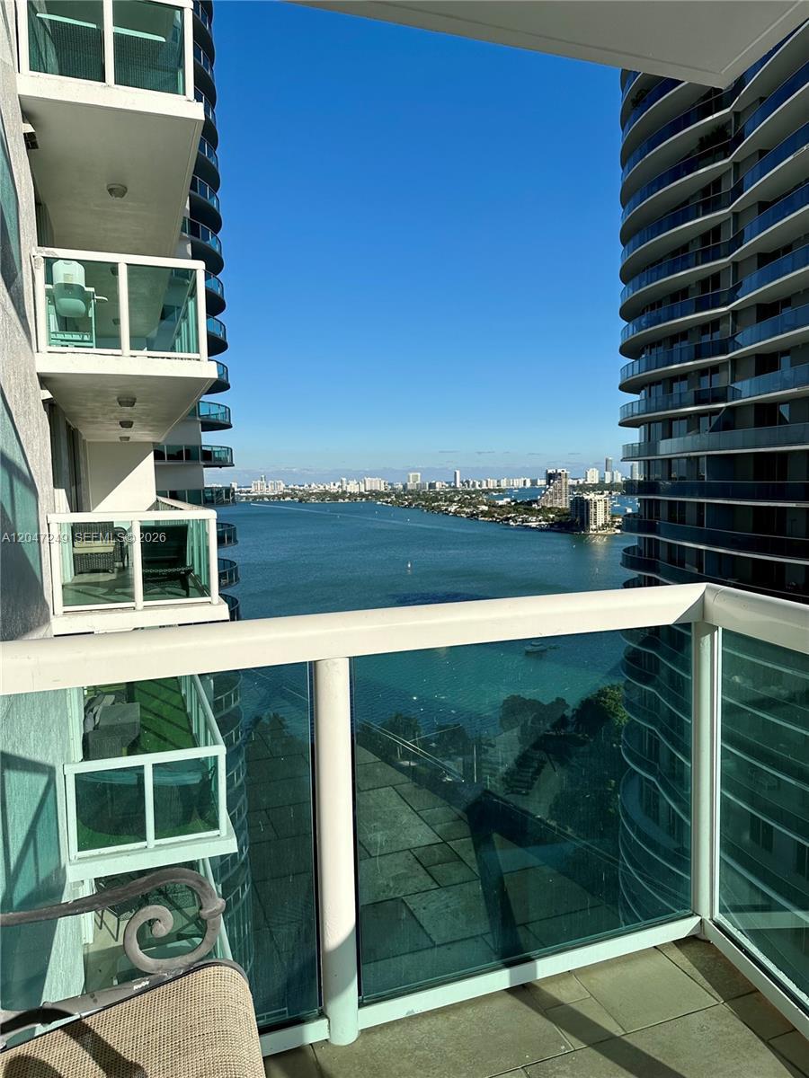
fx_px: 748
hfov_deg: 56.8
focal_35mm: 24
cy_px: 539
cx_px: 404
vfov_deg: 71.6
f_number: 1.78
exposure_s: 1/7042
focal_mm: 6.86
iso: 80
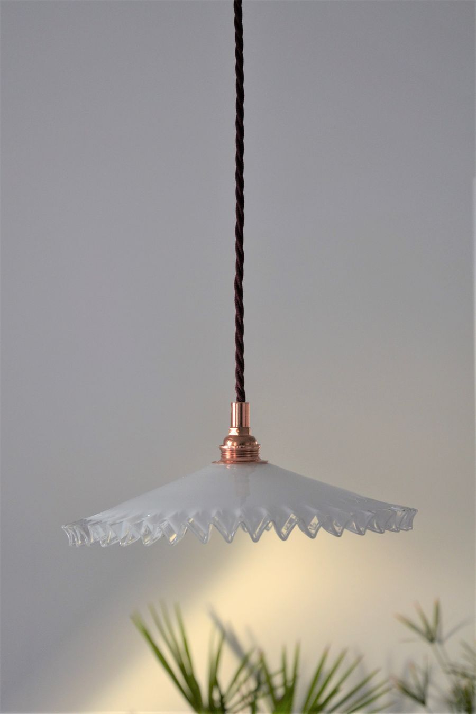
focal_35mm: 63
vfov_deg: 31.9
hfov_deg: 21.6
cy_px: 357
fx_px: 1249
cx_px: 238
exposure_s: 1/60
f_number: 4.8
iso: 900
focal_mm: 42
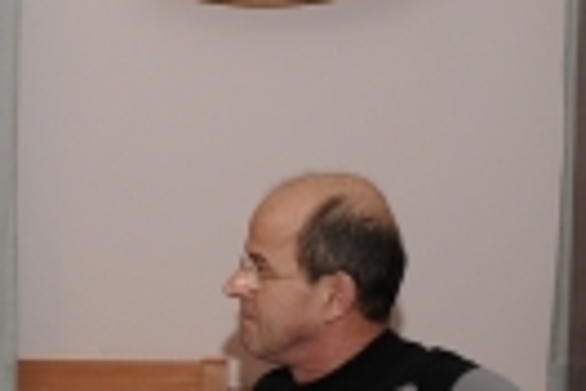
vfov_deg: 13.2
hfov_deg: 18.3
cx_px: -222
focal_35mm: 102
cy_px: 424
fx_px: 1660
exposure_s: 1/60
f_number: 5
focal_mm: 20
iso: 200
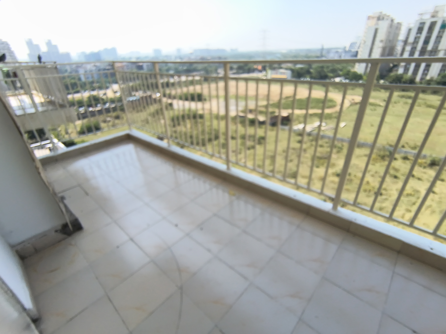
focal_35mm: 12
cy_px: 167
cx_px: 223
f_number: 2.2
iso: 100
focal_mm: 2.13
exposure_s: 1/780
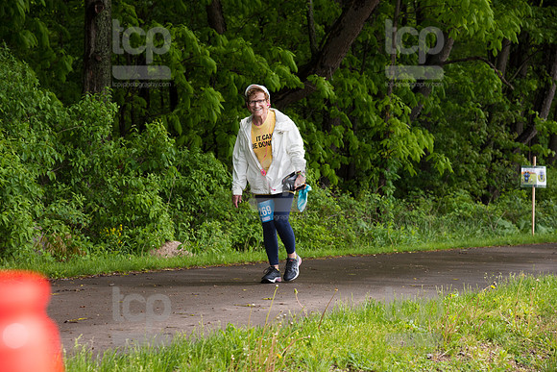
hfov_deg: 21.5
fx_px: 1470
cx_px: 278
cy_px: 186
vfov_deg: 14.4
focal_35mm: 95
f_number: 6.3
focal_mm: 95
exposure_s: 1/640
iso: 200
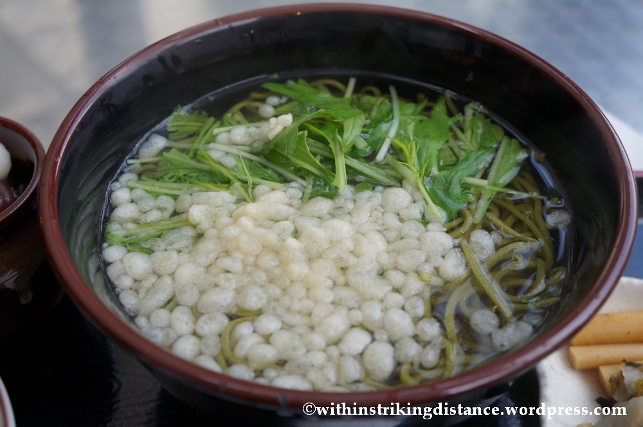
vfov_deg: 29.8
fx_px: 803
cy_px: 214
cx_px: 322
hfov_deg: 43.7
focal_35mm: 45
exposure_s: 1/100
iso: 200
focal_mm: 30
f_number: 5
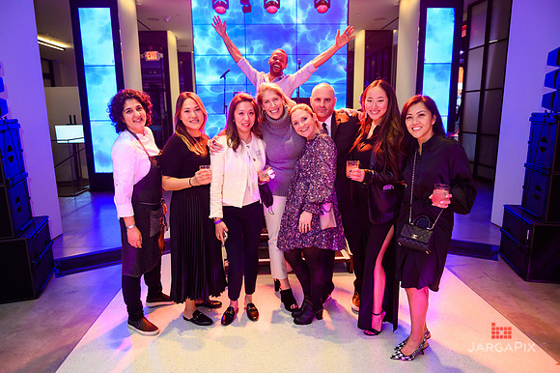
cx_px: 280
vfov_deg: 53.1
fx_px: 373
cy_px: 186
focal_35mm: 24
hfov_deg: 73.8
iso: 1600
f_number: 3.2
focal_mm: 24
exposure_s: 1/200
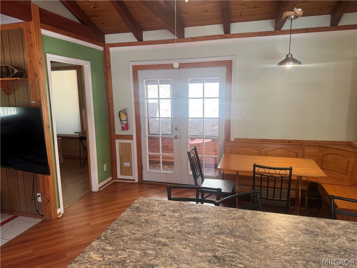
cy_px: 134
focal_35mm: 24
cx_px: 178
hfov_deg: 71.6
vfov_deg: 56.8
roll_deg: +0.4
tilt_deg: -9.6
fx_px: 248
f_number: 1.78
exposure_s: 1/120
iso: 160
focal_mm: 6.76
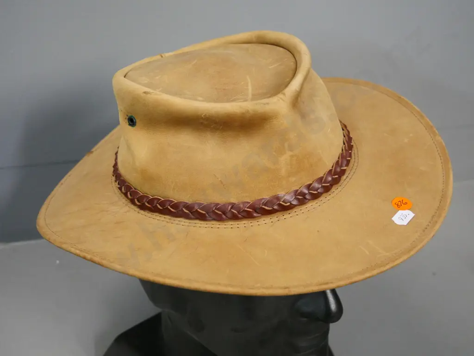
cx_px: 237
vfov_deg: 29.1
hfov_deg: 38.2
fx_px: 685
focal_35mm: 50
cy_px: 178
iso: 3200
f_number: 4.5
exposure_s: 1/100
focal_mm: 25
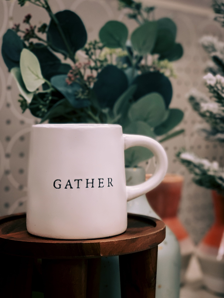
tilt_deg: -4.9
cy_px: 149
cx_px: 112
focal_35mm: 52
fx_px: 449
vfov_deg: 36.8
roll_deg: -0.3
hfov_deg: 28.0
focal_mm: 6
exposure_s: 1/58
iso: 100
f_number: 2.4
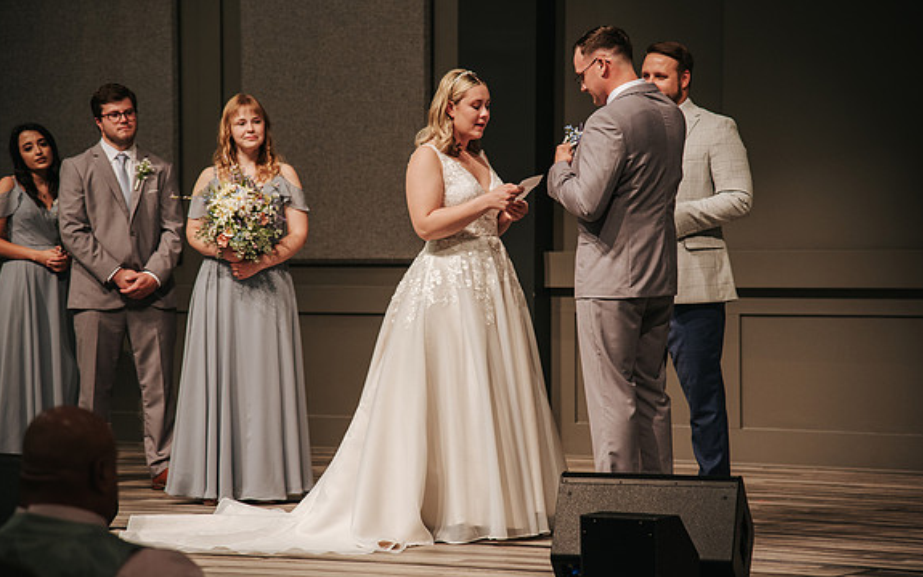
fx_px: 3219
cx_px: 462
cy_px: 271
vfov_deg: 10.2
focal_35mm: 128
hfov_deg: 16.3
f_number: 4
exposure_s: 1/200
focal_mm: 120
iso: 900
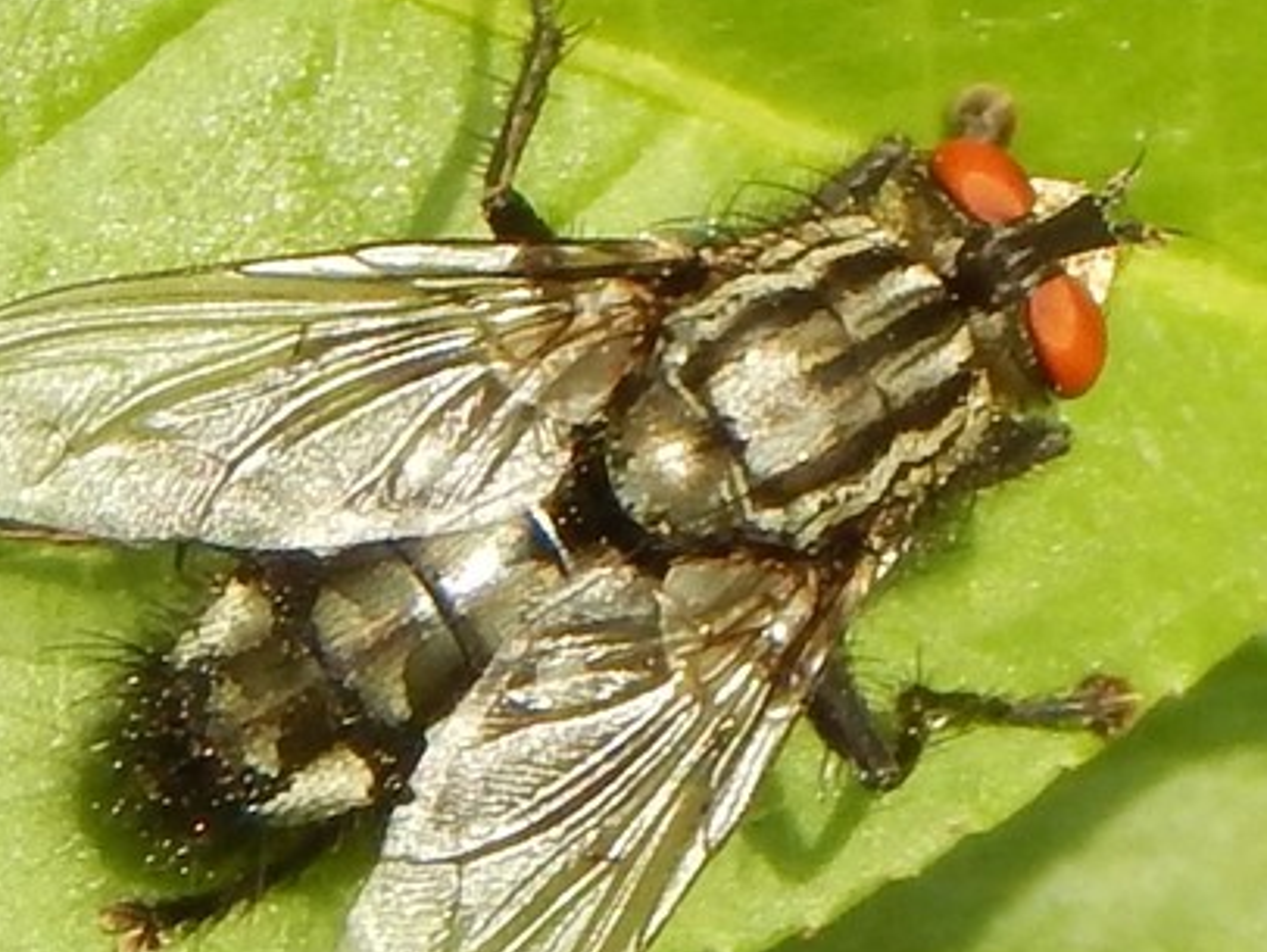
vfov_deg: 4.4
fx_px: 12305
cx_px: 566
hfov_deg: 5.9
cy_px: 465
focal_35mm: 336
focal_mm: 28.7
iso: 125
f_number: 5.1
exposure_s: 1/200
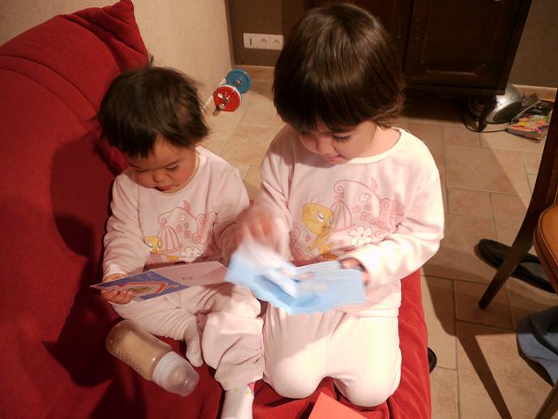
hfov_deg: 63.4
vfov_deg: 49.8
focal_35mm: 28
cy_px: 210
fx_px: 452
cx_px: 279
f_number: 4
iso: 400
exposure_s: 1/10
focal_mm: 14
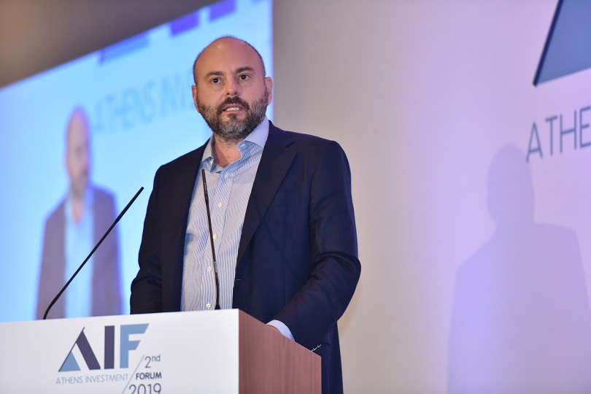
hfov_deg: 10.3
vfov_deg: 6.9
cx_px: 296
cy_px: 197
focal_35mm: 200
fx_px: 3283
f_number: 2.8
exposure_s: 1/125
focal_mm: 200
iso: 1600
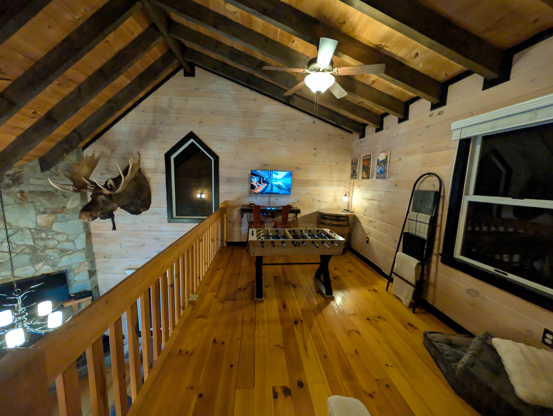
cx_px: 276
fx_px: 192
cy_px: 208
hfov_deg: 110.5
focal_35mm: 12
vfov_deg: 94.6
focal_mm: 2.02
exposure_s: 1/106
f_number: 1.7
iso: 335
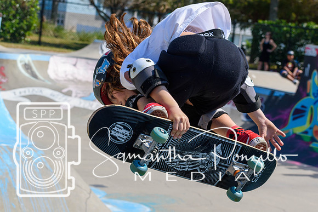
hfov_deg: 19.5
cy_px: 106
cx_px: 159
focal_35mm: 105
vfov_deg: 13.0
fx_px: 928
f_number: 7.1
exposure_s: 1/800
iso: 200
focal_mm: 70
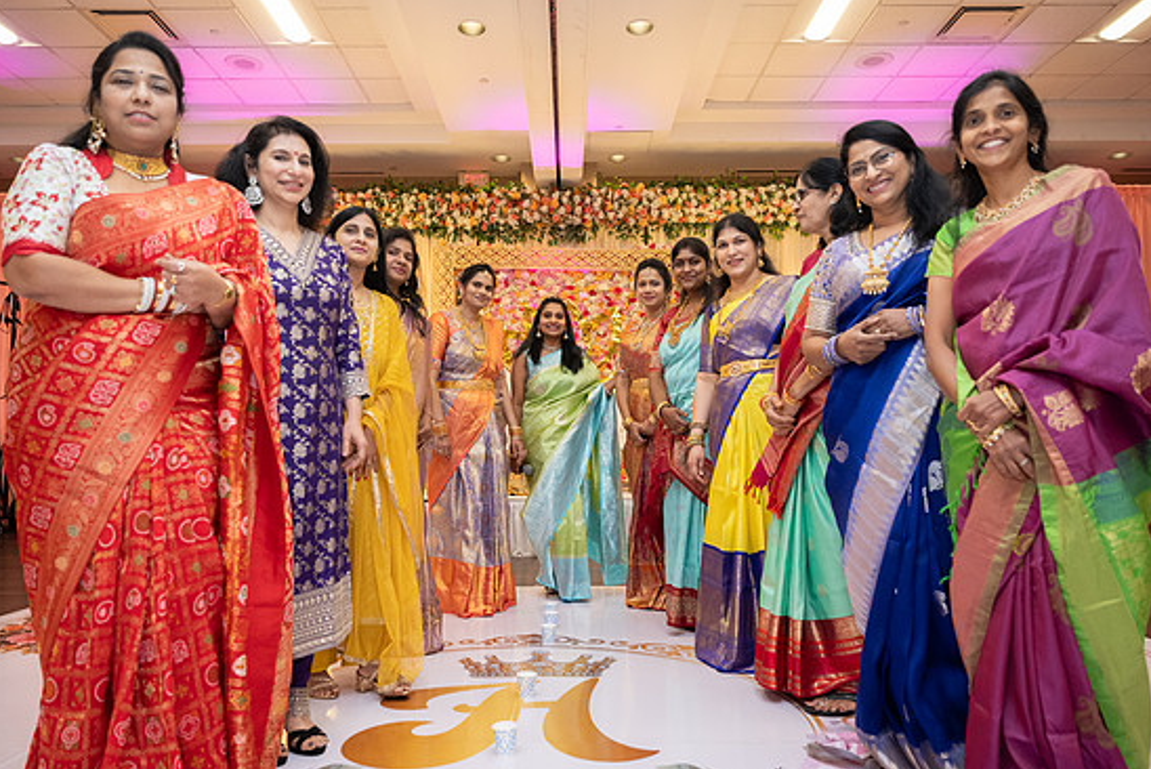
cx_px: 567
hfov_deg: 69.4
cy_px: 402
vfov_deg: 49.6
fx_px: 832
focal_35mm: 26
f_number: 3.2
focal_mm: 24
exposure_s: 1/160
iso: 1250
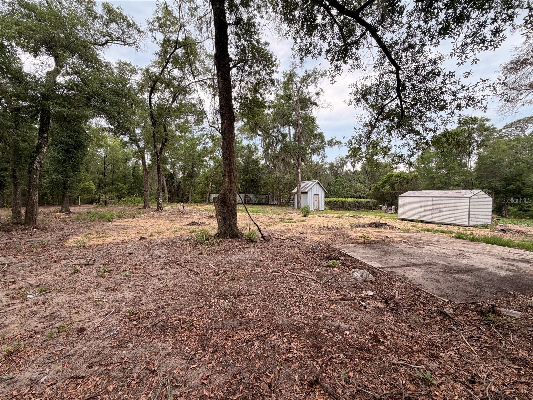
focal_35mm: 14
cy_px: 200
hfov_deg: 102.1
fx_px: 216
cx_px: 266
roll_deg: -0.8
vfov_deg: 85.7
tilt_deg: -2.3
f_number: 2.2
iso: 50
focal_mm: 2.22
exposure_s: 1/225
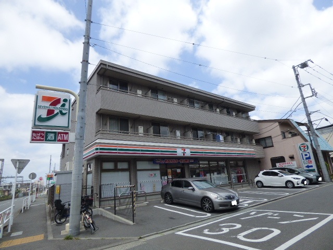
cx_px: 166
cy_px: 125
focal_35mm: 20
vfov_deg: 66.0
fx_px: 192
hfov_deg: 81.7
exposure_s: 1/1600
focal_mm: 3.58
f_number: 2.8
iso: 160
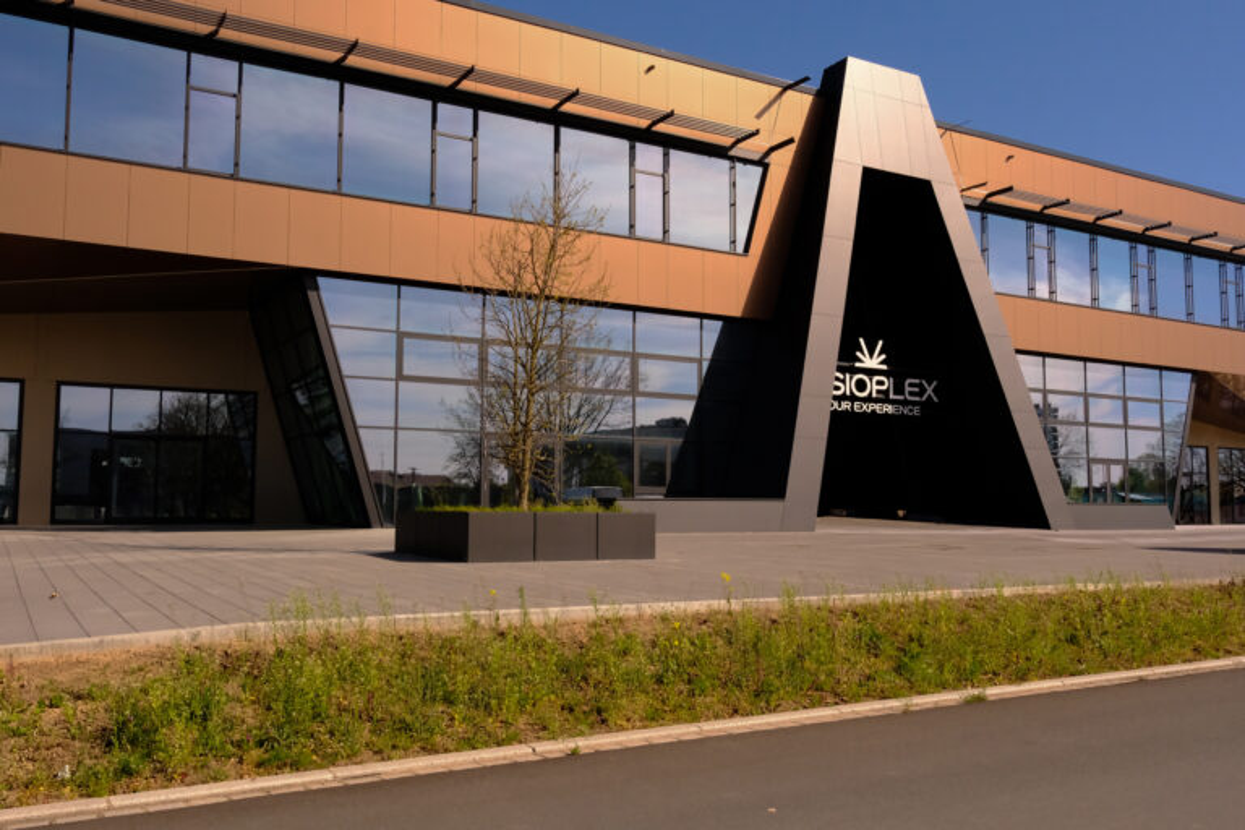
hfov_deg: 60.3
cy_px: 415
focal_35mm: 31
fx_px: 1072
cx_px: 622
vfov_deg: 42.3
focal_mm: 20.8
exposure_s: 1/2000
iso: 1600
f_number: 10
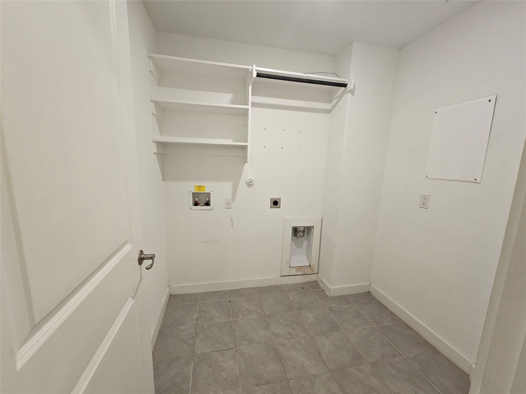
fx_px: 198
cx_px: 263
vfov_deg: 89.9
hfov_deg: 106.2
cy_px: 197
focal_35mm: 13
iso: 200
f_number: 2.2
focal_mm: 2.2
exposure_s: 1/60
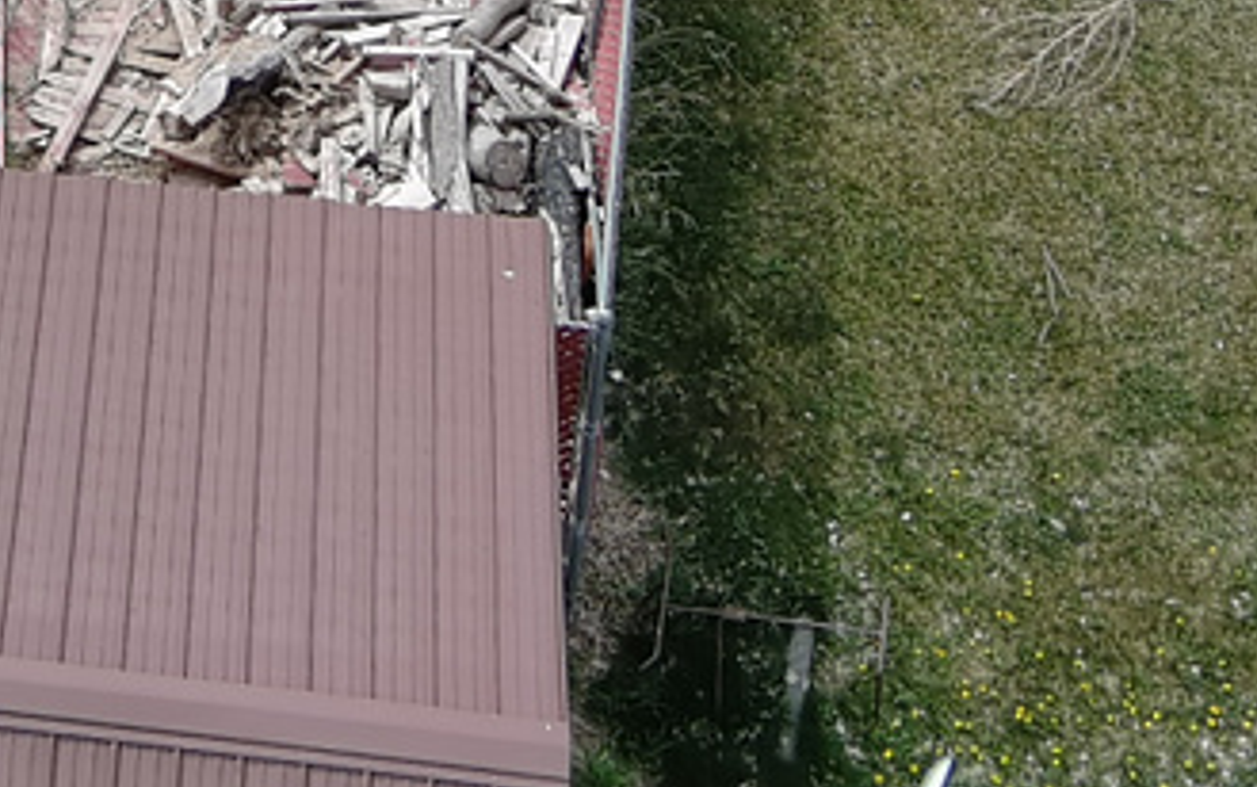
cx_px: -447
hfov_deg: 11.1
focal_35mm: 184
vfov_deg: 6.5
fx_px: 6307
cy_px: -1614
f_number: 2.8
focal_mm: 10.13
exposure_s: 1/1000
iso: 100
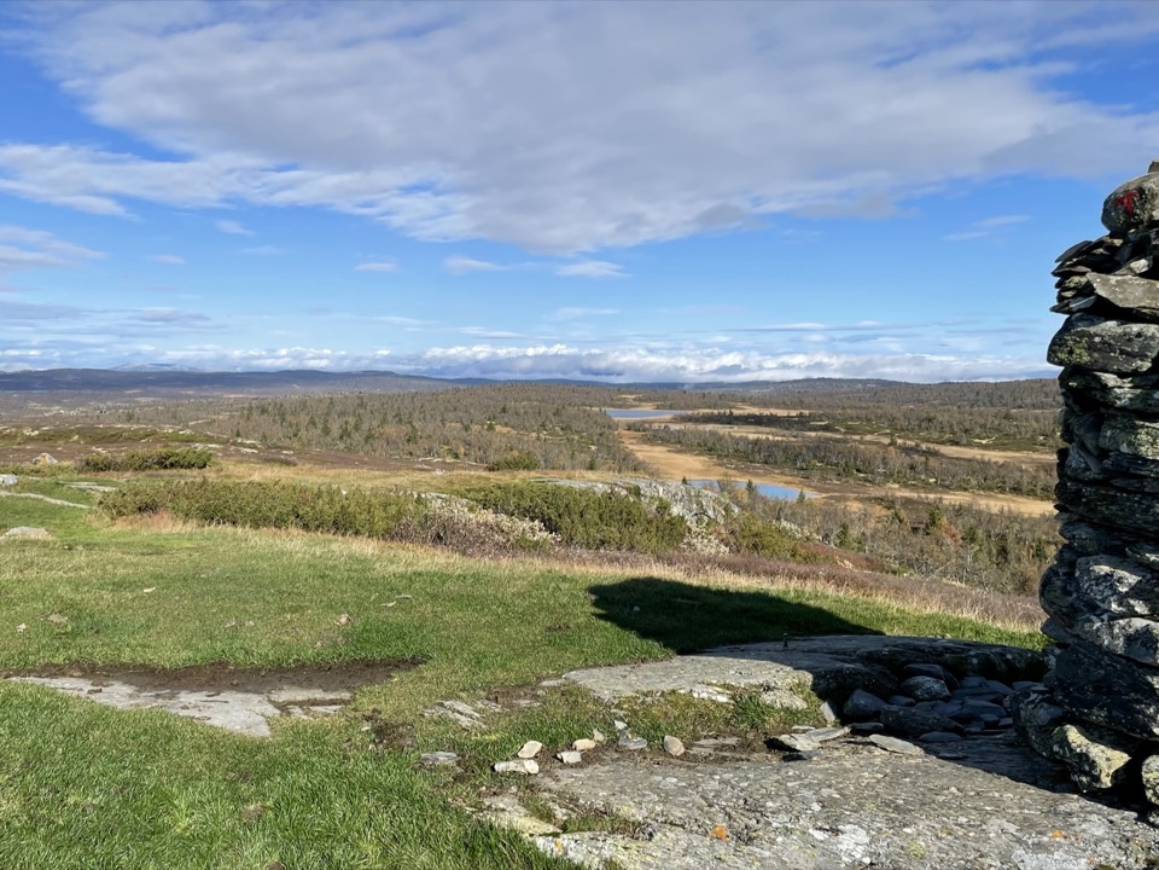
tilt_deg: -2.6
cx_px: 580
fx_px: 871
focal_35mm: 26
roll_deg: +1.1
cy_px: 435
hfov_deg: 67.3
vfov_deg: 53.1
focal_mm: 4.2
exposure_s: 1/4292
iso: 32
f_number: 1.6
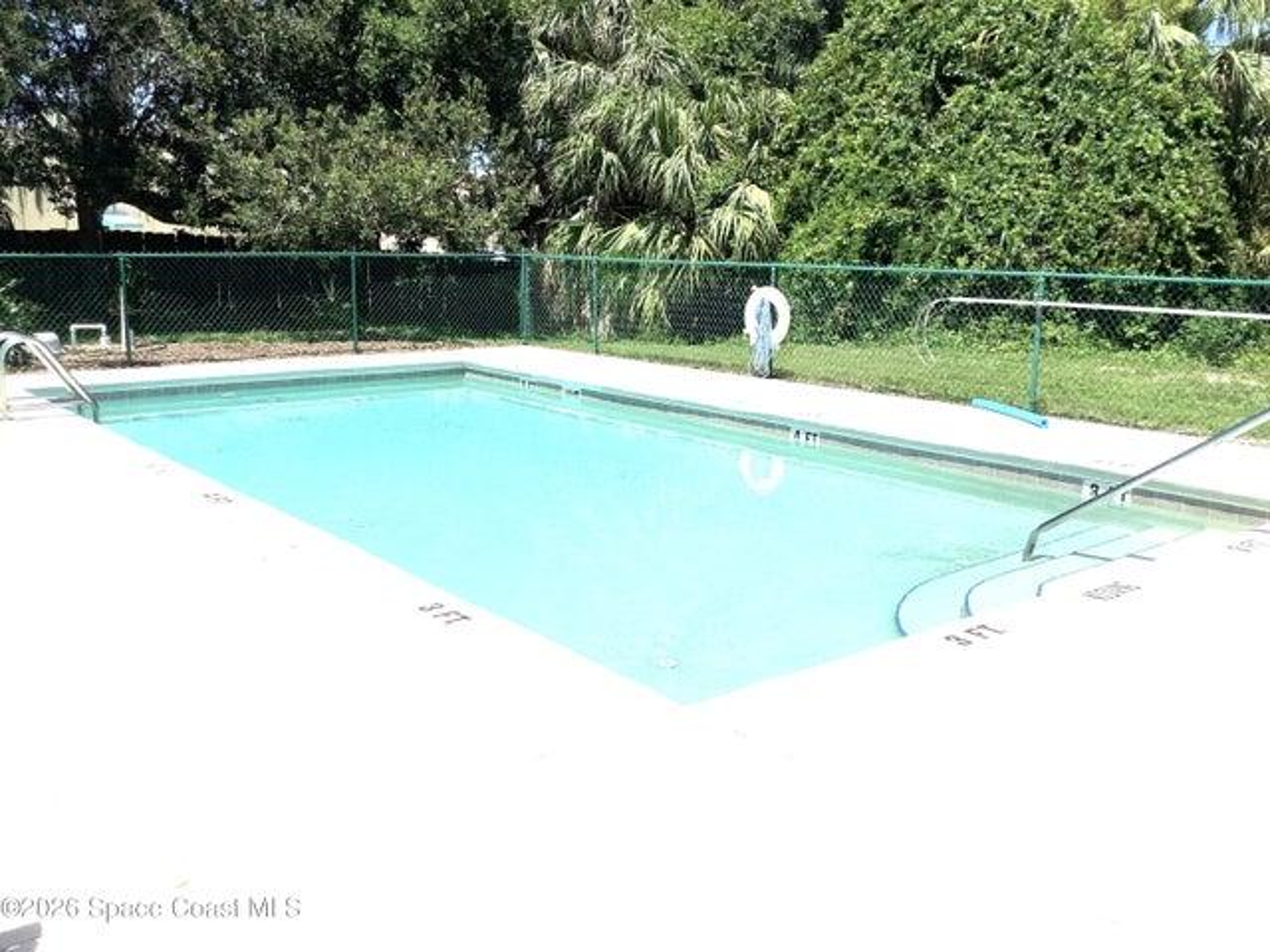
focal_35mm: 31
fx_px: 1137
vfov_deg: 45.4
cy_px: 476
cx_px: 635
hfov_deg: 58.4
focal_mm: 3.3
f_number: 2.4
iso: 25
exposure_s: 1/3401
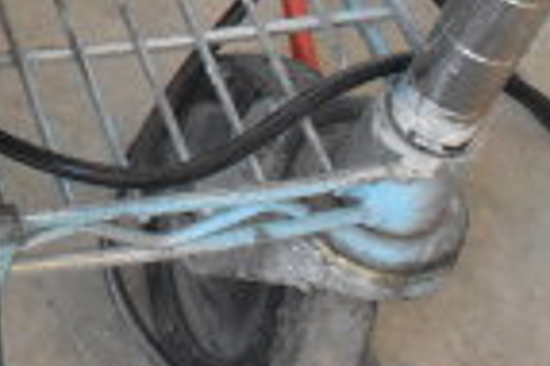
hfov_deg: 12.2
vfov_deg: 8.9
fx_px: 2245
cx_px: -600
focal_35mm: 147
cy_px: -272
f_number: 8
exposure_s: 1/250
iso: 6400
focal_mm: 23
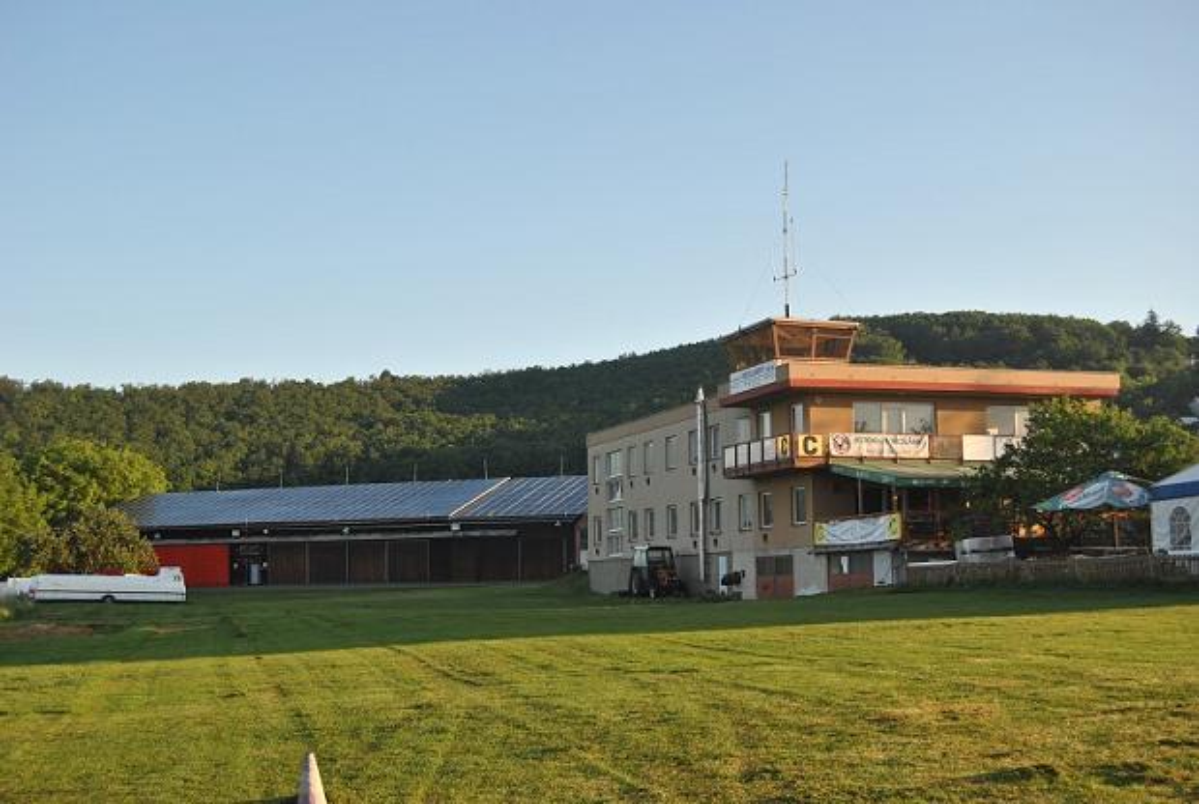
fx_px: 1602
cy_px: 402
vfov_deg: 28.2
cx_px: 600
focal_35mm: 48
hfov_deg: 41.0
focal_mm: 32
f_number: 6.3
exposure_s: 1/160
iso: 100
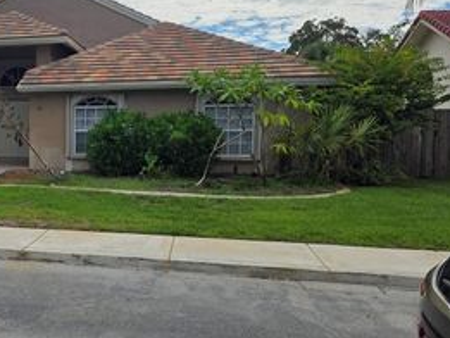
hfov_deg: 39.0
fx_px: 572
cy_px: 166
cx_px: 22
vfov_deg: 32.9
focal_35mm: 44
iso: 64
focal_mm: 6.3
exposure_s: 1/7944
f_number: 1.7
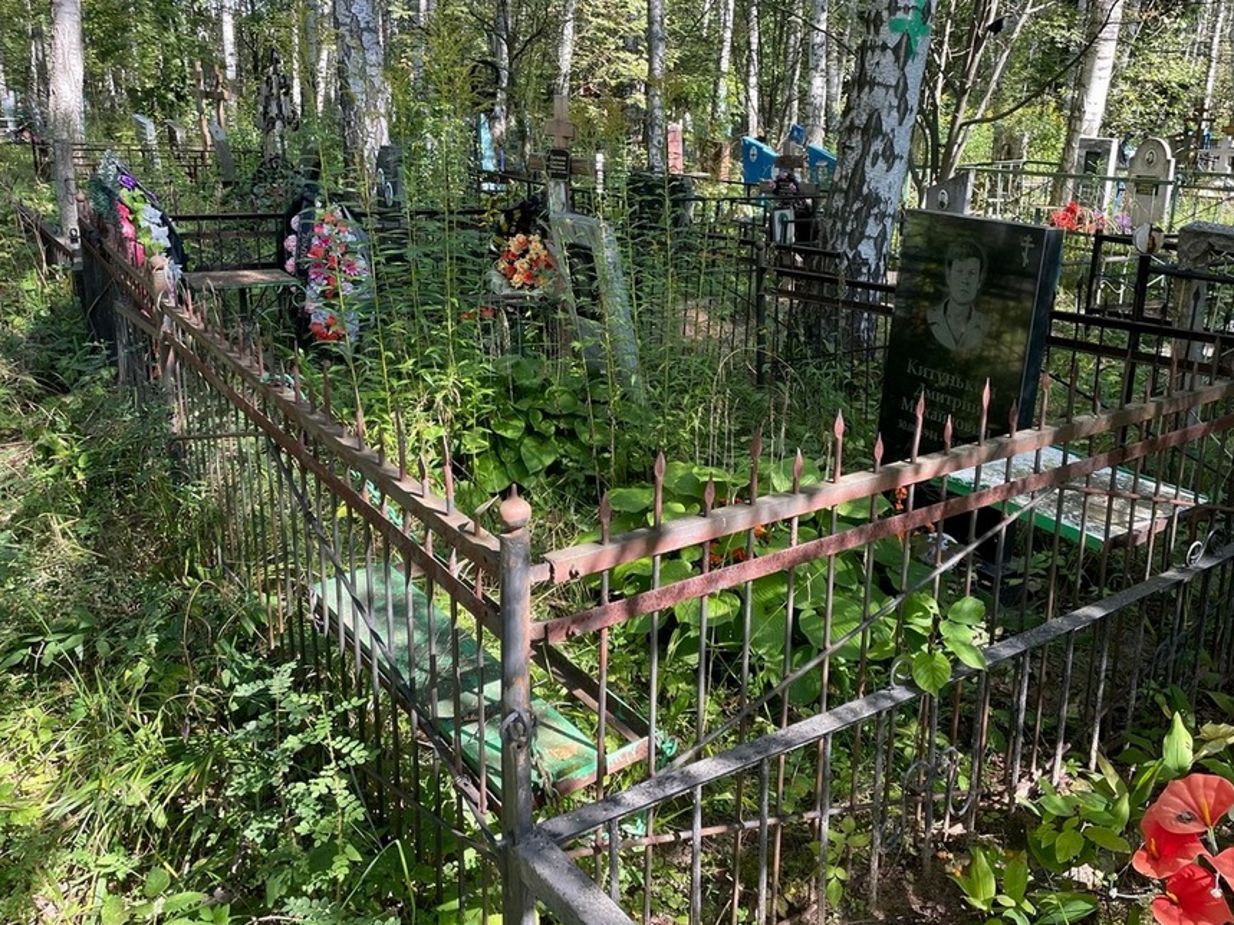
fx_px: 1105
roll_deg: -1.7
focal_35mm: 31
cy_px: 394
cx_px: 675
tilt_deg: -11.3
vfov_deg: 45.3
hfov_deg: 58.3
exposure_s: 1/193
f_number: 1.6
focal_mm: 4.2
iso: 32
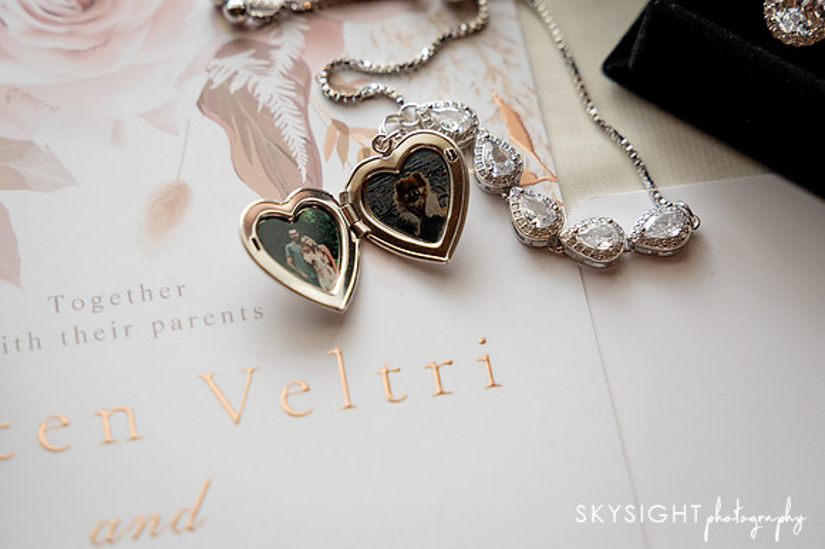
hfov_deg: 25.4
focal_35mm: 80
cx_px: 412
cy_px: 274
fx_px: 1829
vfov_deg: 17.1
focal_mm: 75
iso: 4000
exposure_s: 1/400
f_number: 5
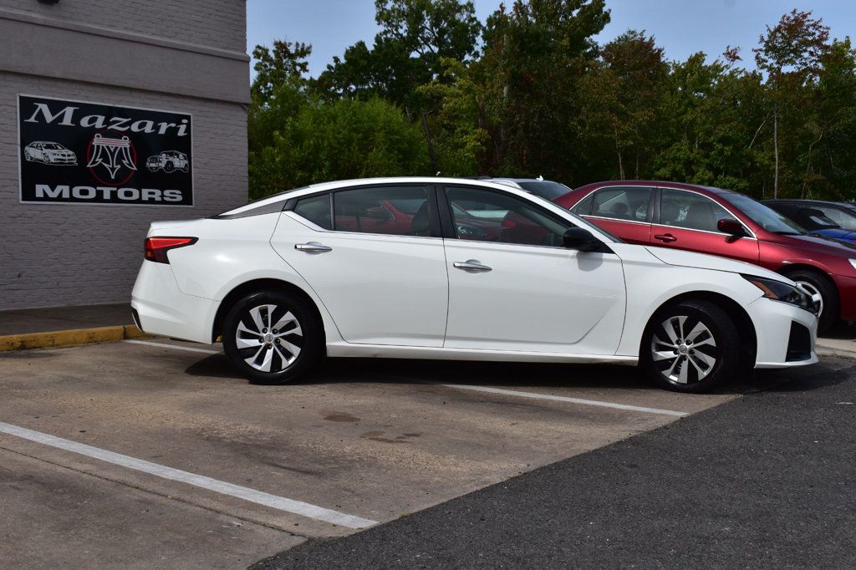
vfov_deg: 33.0
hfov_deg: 47.9
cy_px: 285
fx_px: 963
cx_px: 428
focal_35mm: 40
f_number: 11
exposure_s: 1/640
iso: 200
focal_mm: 27
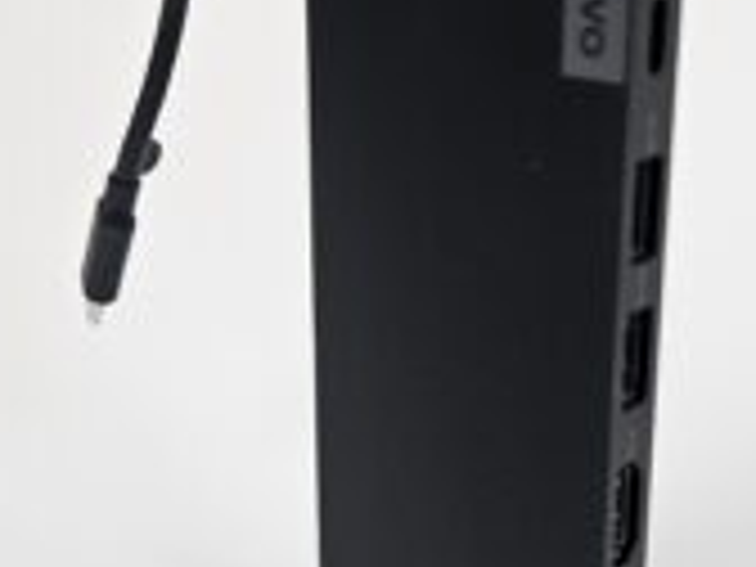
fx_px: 1245
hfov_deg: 33.4
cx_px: 513
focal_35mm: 57
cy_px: 270
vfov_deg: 25.7
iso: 125
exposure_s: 1/359
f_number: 1.8
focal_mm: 5.4
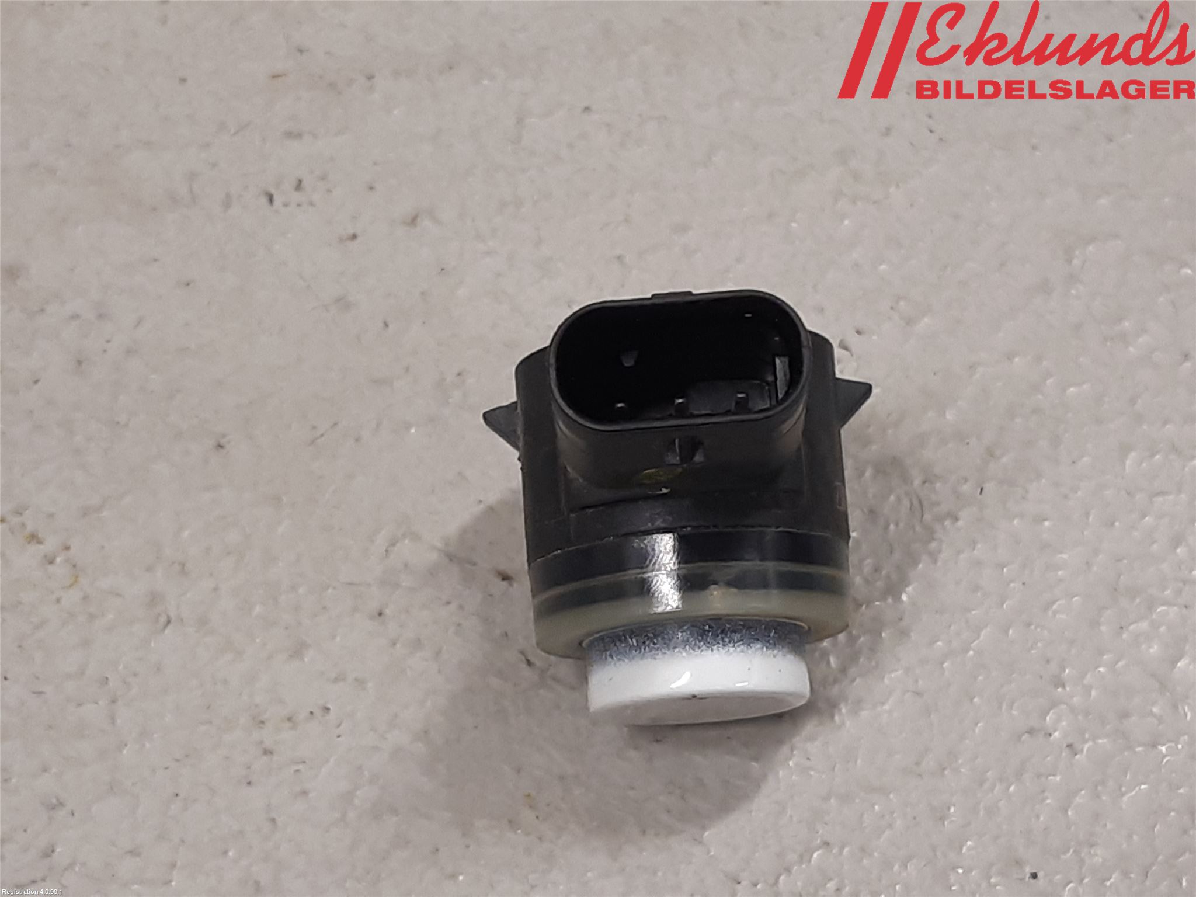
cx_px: 598
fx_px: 898
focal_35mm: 26
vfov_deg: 53.1
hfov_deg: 67.3
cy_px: 448
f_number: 1.7
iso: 100
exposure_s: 1/50
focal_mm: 3.93
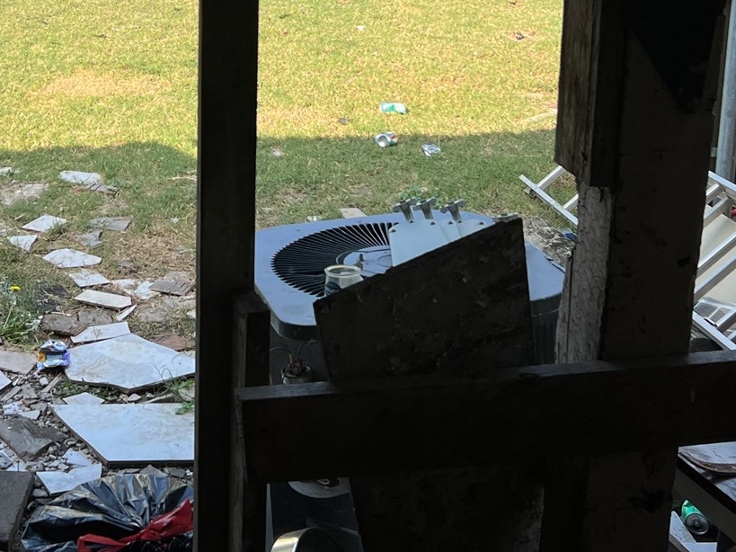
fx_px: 1382
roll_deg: -0.4
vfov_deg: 21.9
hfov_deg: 29.6
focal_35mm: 65
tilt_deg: -13.7
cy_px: 17
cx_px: 239
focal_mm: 5.7
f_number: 1.5
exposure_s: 1/1553
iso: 50
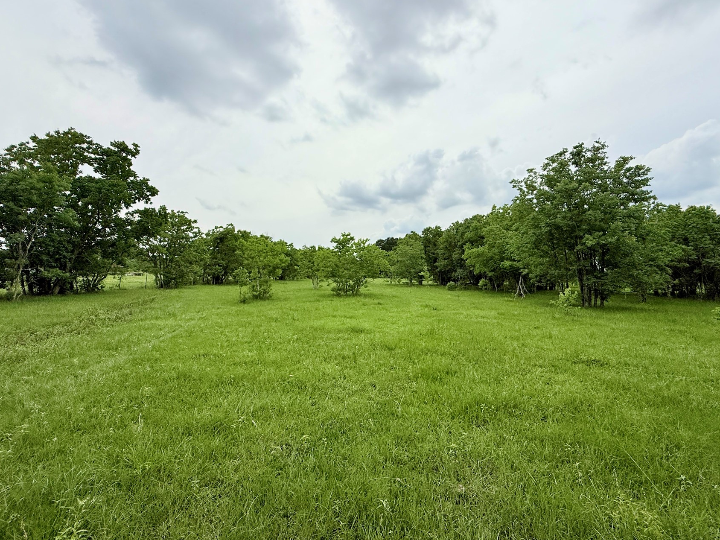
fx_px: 354
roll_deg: +2.0
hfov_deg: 91.0
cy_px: 242
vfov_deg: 74.5
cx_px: 375
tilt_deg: +6.7
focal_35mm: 17
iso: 50
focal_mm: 2.22
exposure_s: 1/3891
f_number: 2.2
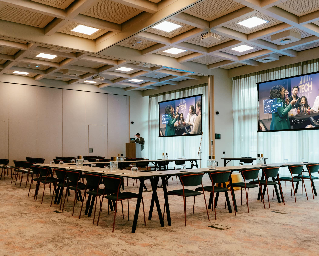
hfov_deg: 53.3
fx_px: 317
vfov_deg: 43.9
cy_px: 128
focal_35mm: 34
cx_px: 174
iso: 1250
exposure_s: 1/160
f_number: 2.8
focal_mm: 29.5
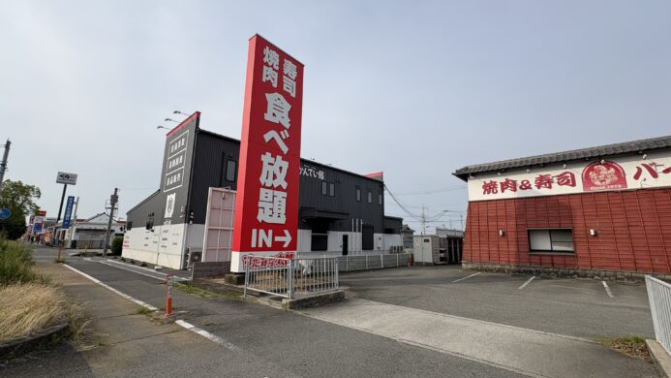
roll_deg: -0.5
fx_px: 285
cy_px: 188
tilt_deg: +9.1
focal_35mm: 16
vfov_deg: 67.1
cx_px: 336
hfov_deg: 99.4
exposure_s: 1/1637
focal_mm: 2.22
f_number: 2.2
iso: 40
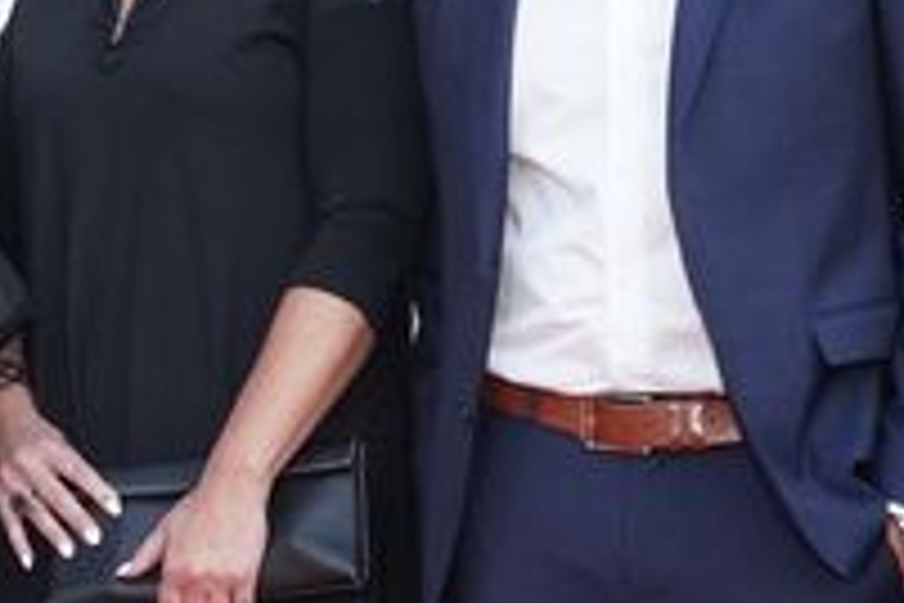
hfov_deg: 12.0
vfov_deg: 8.2
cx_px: -189
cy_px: 441
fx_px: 4193
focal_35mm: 167
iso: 1600
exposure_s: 1/60
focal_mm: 28
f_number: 10
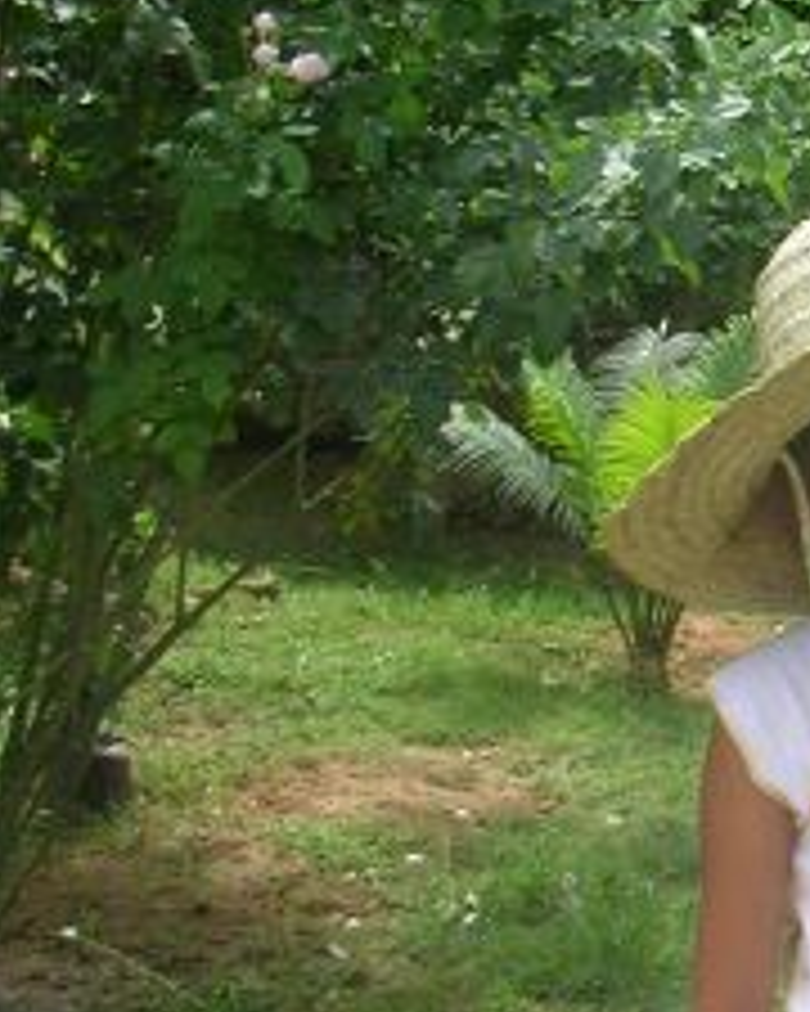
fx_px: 2637
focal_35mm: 88
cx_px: 1195
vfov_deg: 21.7
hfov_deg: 16.1
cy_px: 549
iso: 50
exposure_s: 1/263
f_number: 2.8
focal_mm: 5.8
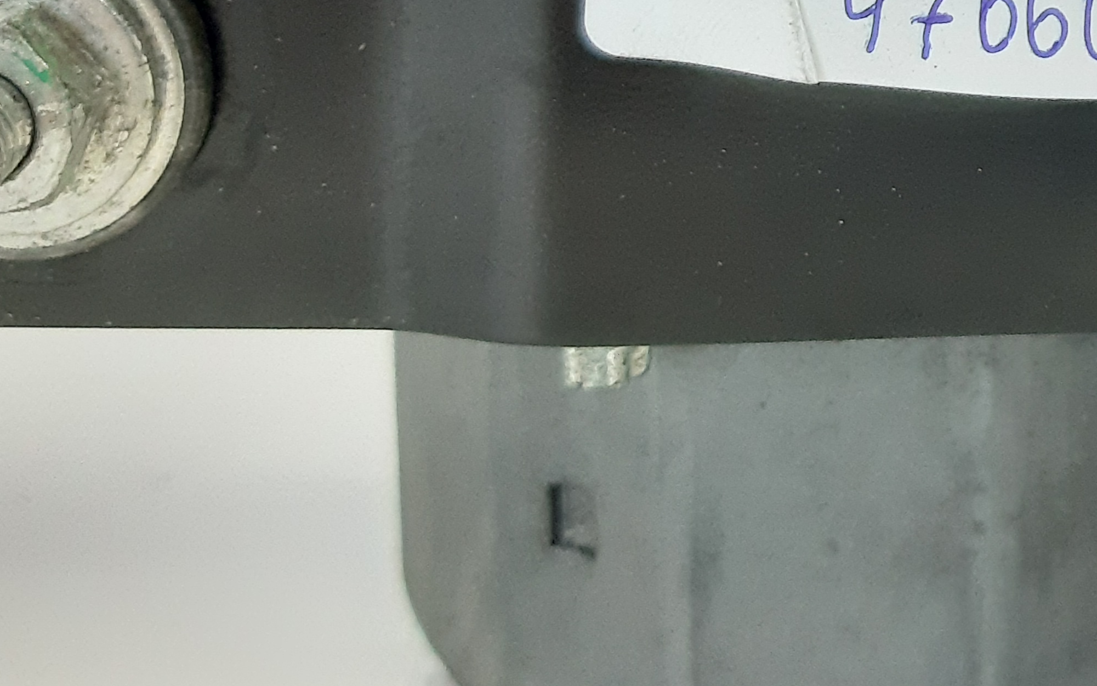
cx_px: 1163
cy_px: -310
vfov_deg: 15.1
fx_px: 2422
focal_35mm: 81
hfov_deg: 24.1
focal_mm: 3.93
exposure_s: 1/50
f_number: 1.7
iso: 400
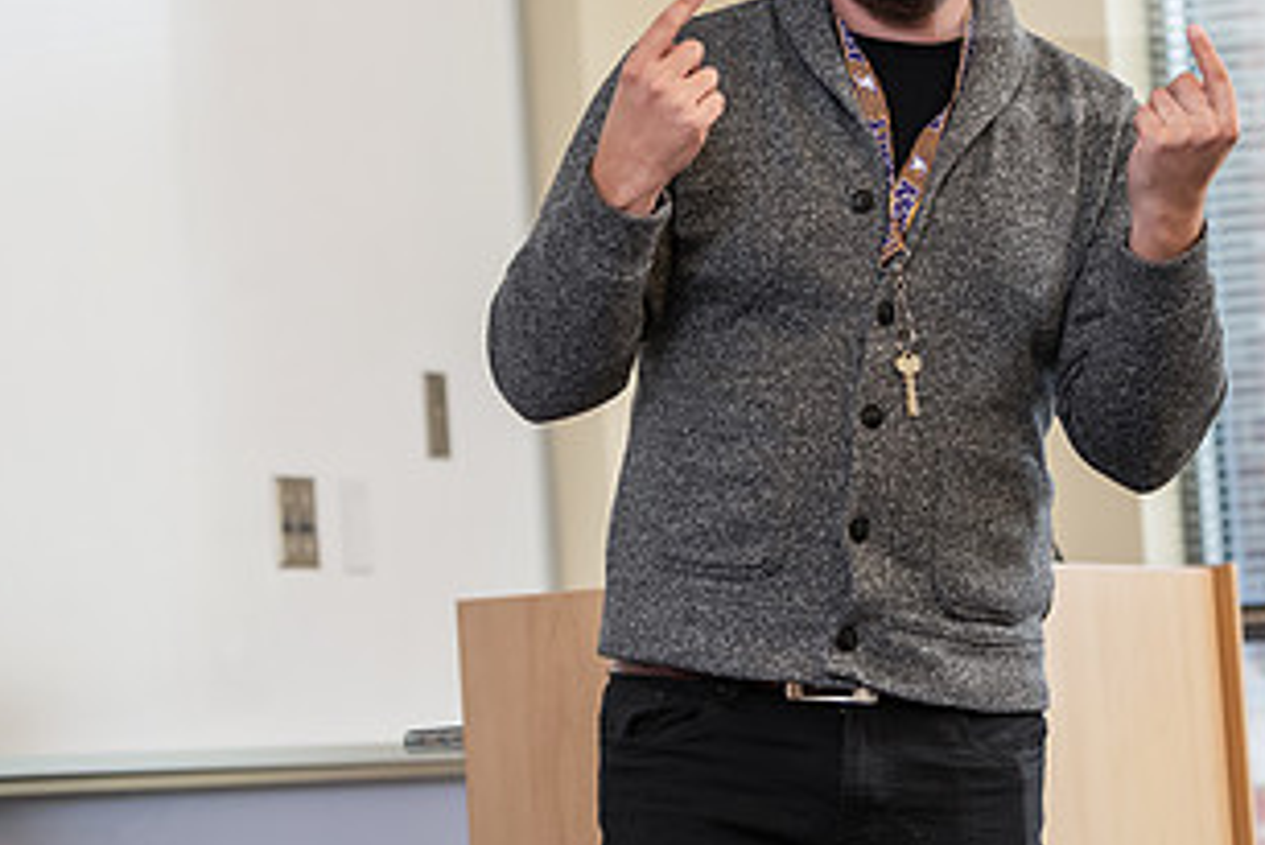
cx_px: 812
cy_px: 192
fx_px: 7312
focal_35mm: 208
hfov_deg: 9.9
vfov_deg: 6.6
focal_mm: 110
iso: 640
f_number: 3.5
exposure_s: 1/200
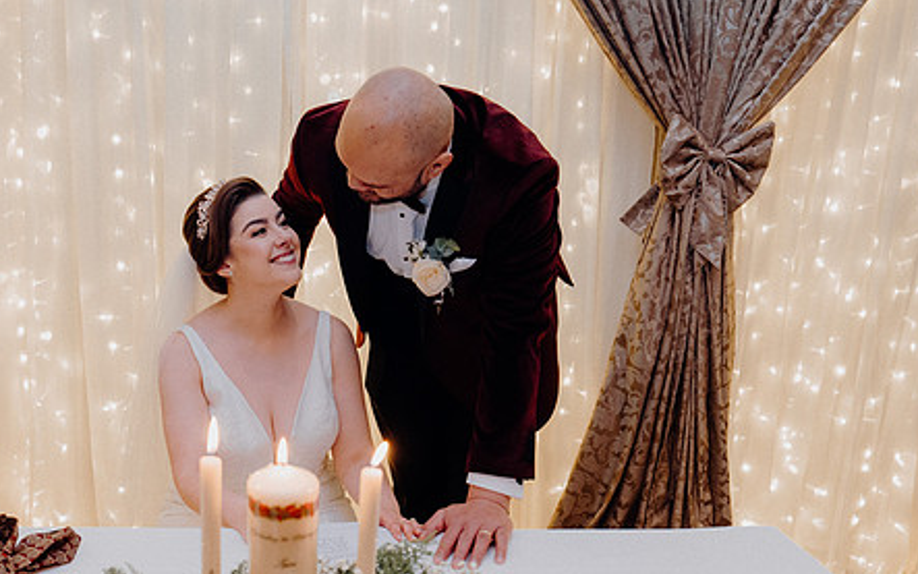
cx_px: 336
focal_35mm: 40
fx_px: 1001
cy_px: 380
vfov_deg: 31.8
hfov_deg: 48.7
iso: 2500
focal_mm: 30
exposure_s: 1/160
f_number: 3.5
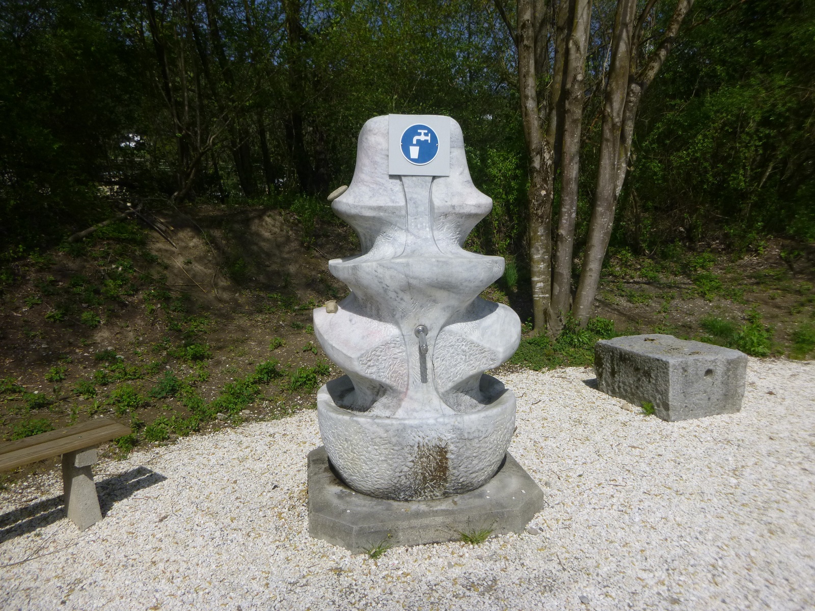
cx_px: 408
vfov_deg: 54.9
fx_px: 589
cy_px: 306
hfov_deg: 69.4
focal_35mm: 25
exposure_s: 1/1000
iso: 100
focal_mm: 4.5
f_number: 3.9
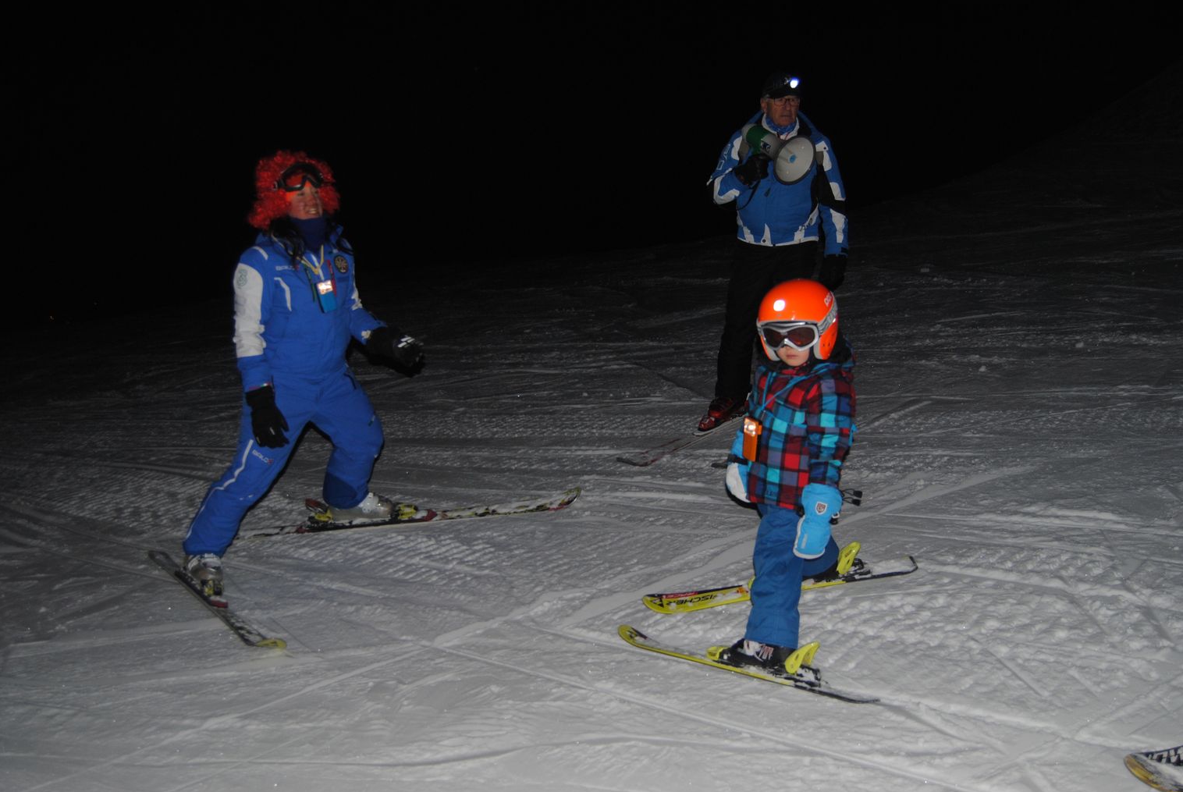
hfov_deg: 50.6
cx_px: 586
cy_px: 391
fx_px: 1250
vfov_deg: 35.2
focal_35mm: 38
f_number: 3.8
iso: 200
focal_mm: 24
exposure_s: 1/60
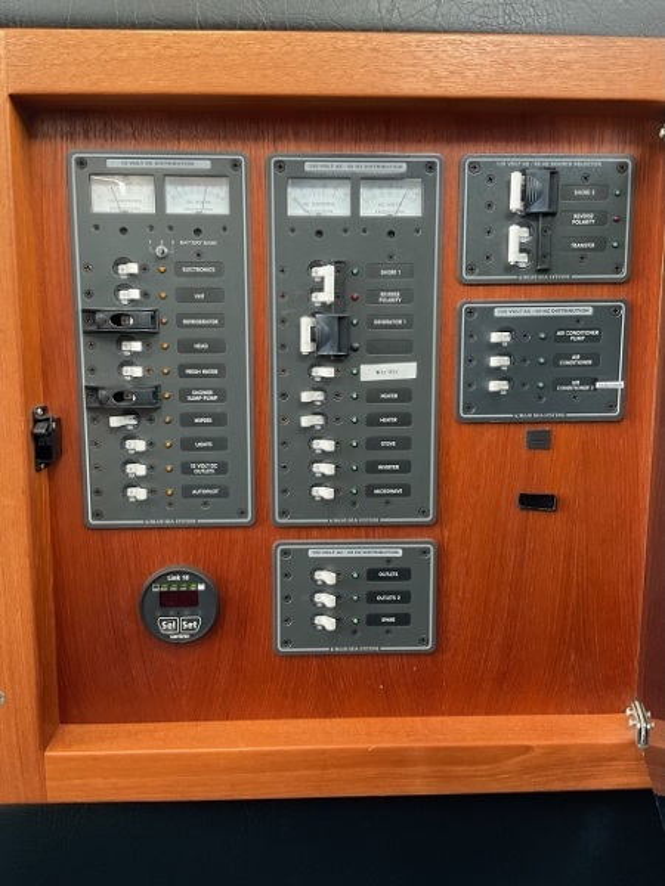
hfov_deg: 48.2
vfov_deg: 61.7
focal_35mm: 29
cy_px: 443
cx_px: 332
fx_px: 743
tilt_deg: -8.8
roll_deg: -2.7
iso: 100
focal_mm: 3
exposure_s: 1/50
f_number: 1.8
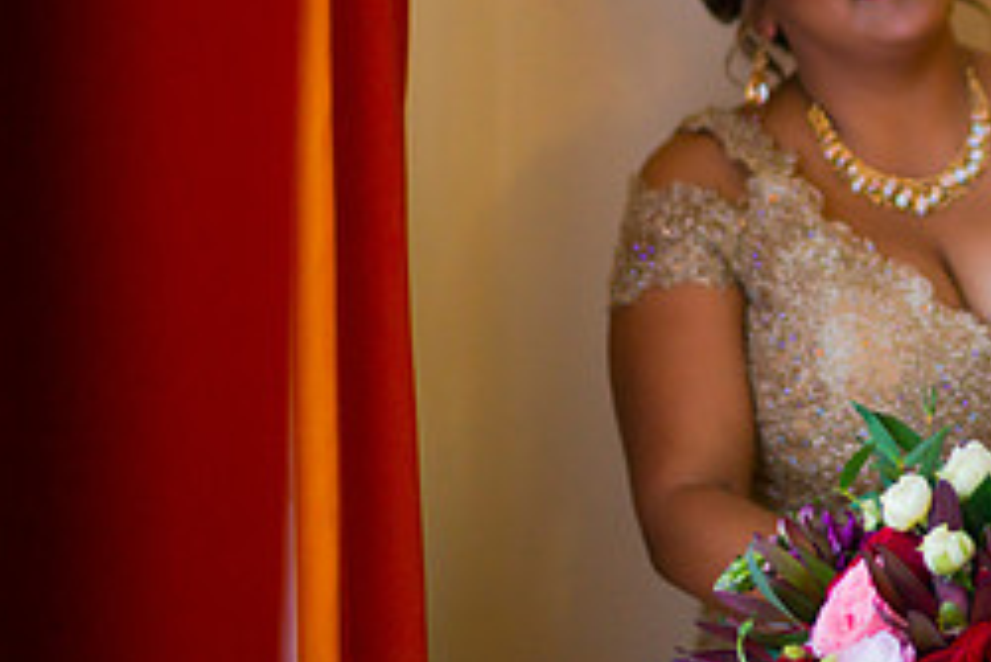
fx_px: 3195
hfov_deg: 17.1
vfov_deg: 11.8
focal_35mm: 116
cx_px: 1062
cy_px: 153
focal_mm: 50
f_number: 1.8
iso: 640
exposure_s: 1/1000
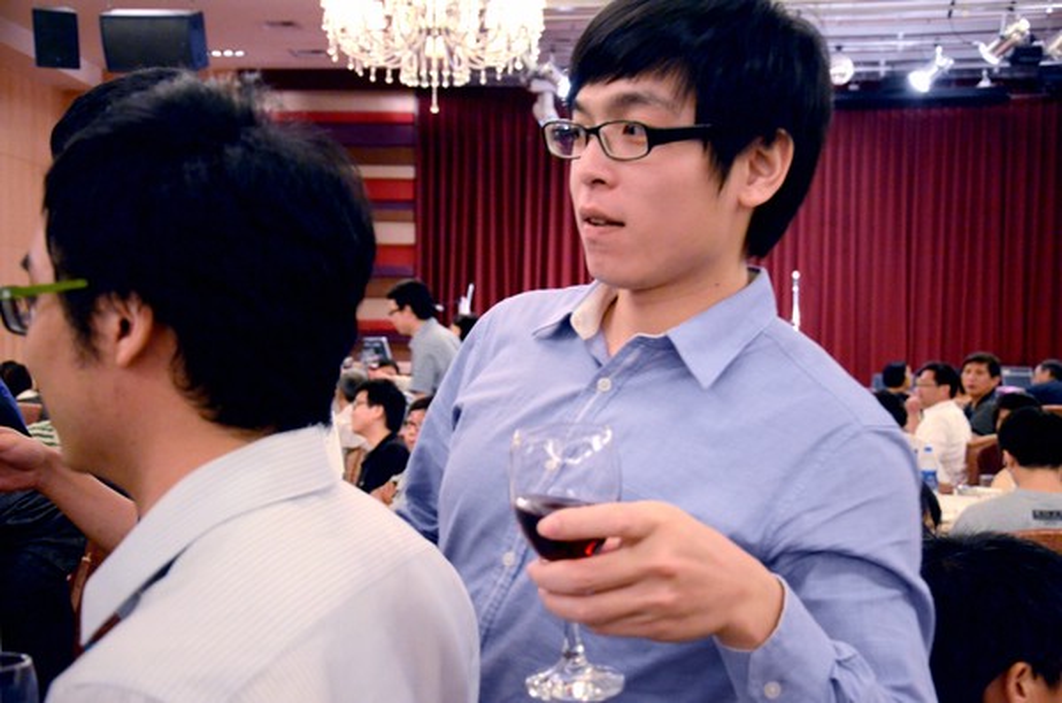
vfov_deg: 29.7
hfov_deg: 43.7
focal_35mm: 45
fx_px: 1324
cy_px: 352
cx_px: 531
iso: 3200
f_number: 4.2
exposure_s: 1/50
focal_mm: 30
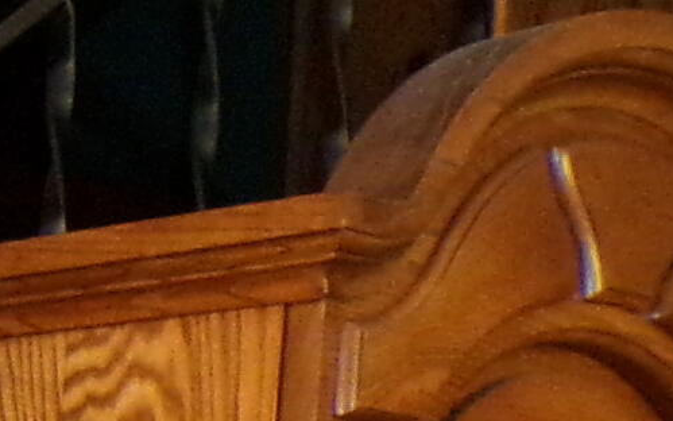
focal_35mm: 153
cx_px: -1238
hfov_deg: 10.4
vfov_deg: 8.3
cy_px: 719
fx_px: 2807
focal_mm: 4.3
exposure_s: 1/17
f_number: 3
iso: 640
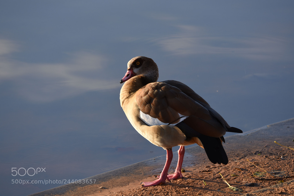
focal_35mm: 420
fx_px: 3429
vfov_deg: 3.3
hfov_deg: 4.9
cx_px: 147
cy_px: 98
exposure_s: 1/200
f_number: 6
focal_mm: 280
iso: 100
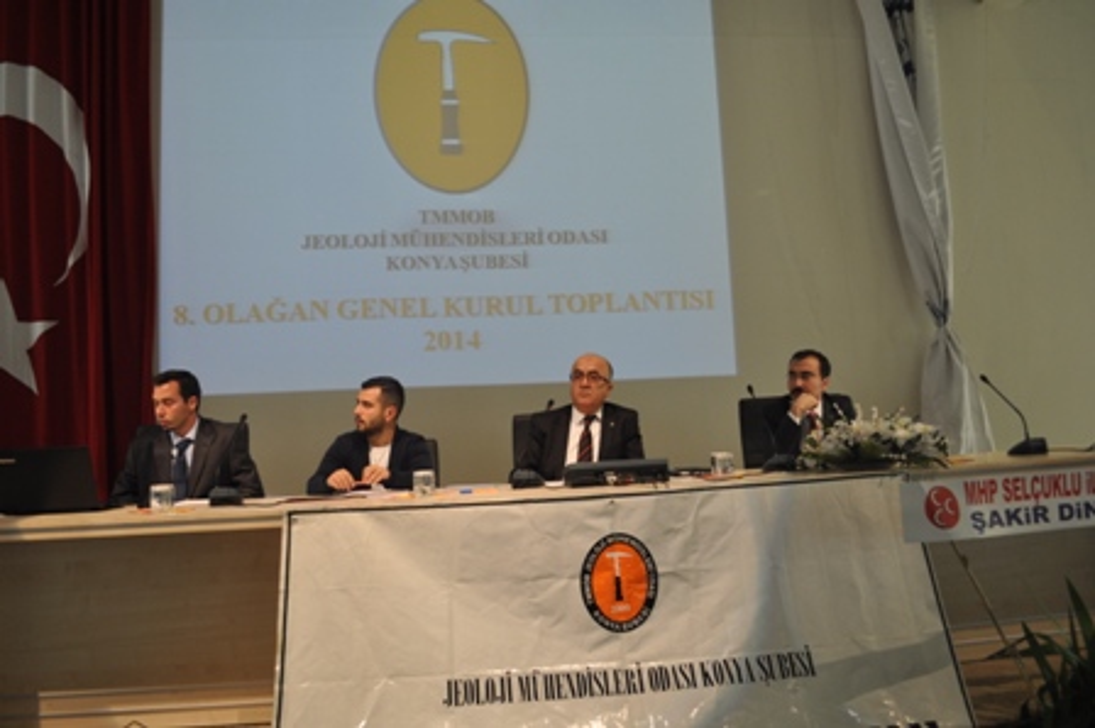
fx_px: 912
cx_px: 548
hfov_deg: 62.0
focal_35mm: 30
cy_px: 364
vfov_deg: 43.5
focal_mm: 20
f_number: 4
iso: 400
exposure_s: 1/60
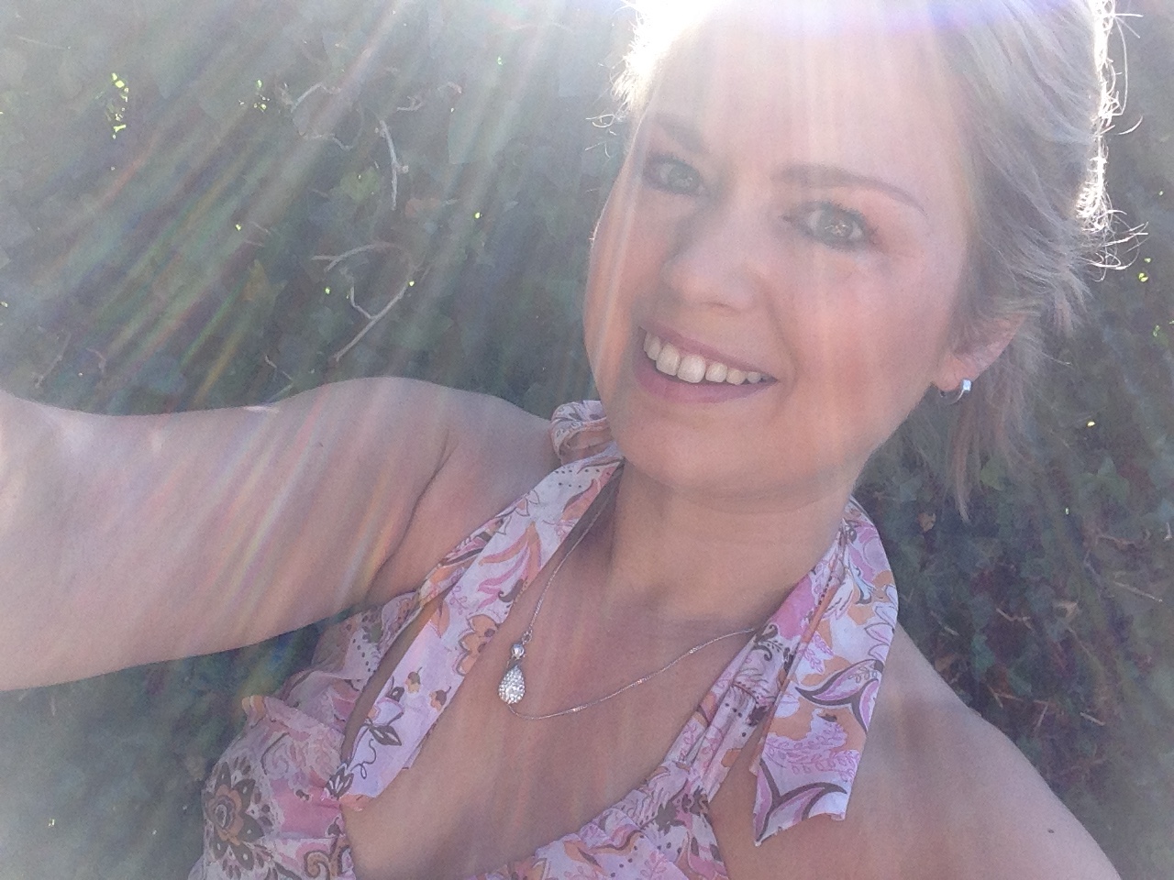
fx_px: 1187
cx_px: 587
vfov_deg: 40.7
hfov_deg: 52.6
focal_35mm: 35
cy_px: 440
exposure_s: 1/355
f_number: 2.4
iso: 32
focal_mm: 2.18
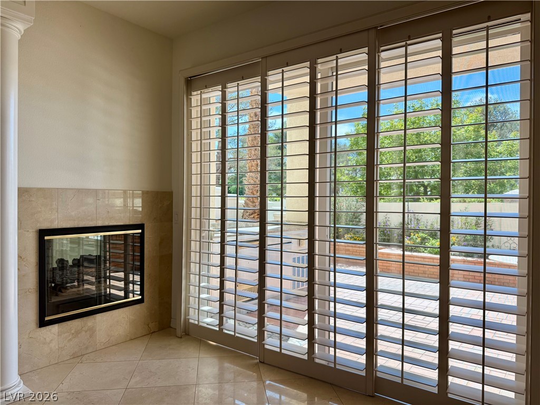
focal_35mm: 24
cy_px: 202
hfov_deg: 71.6
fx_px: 374
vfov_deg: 56.8
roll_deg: -0.5
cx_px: 270
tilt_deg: -0.4
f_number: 1.78
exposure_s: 1/339
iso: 100
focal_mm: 6.76
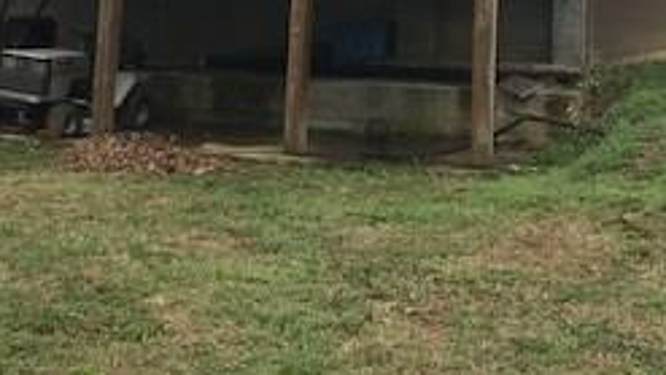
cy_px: -194
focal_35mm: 79
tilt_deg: +8.3
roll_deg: -1.9
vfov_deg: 14.3
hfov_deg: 26.7
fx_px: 1395
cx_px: 429
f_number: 1.8
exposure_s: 1/1497
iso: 20
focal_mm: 3.99
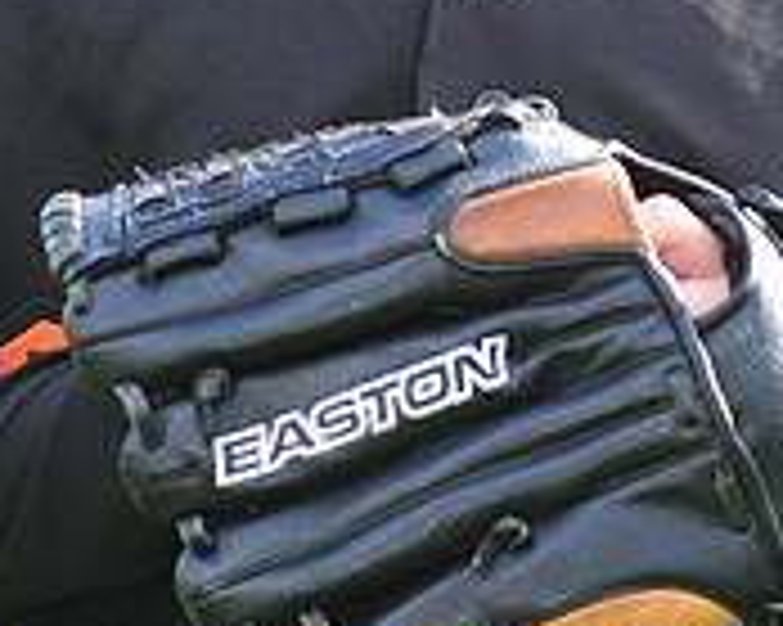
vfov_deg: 2.5
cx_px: 536
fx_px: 14475
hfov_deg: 3.1
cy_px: -378
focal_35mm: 625
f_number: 4.5
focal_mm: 200
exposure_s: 1/500
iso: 400
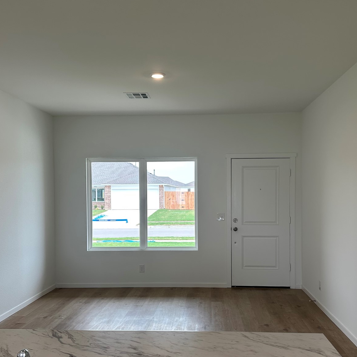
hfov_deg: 47.2
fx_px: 408
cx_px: 185
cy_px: 202
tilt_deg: -2.0
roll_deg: +0.5
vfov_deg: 47.1
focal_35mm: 35
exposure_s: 1/163
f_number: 1.78
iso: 80
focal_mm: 6.86
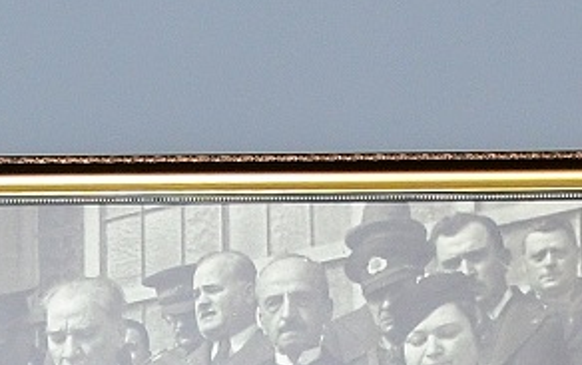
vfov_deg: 4.8
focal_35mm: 261
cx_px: 120
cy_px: 1152
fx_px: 4151
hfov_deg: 8.0
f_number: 3.5
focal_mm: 25
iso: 800
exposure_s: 1/125
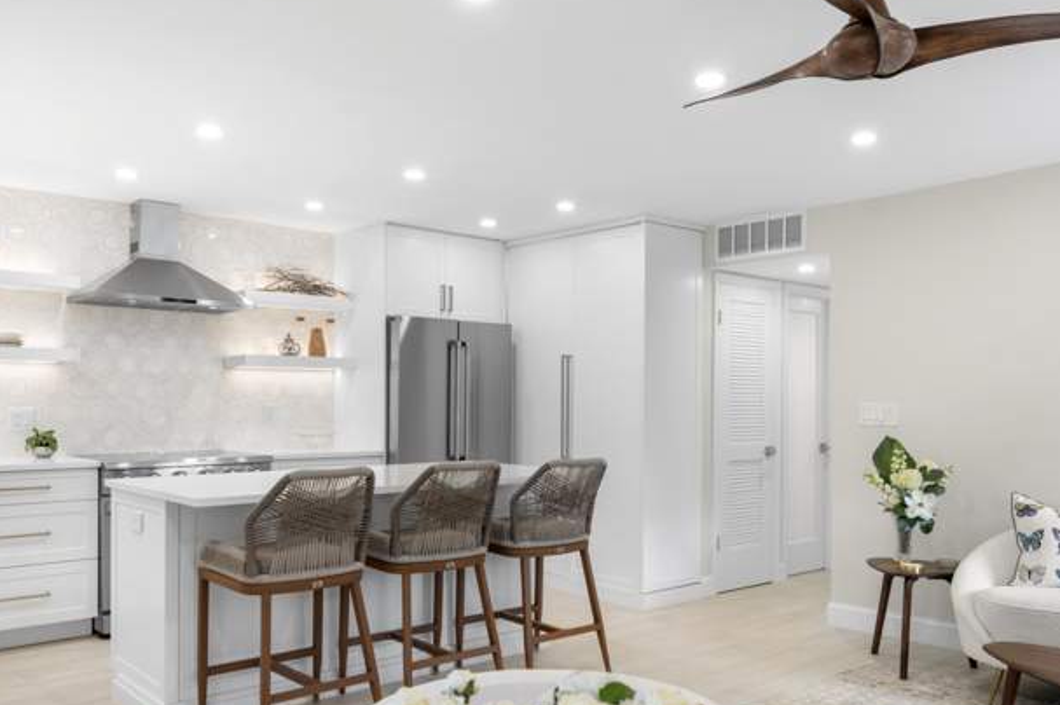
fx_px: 873
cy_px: 383
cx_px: 541
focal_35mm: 30
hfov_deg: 62.5
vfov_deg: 44.0
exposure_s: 1/2.5
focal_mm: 15
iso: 100
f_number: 8
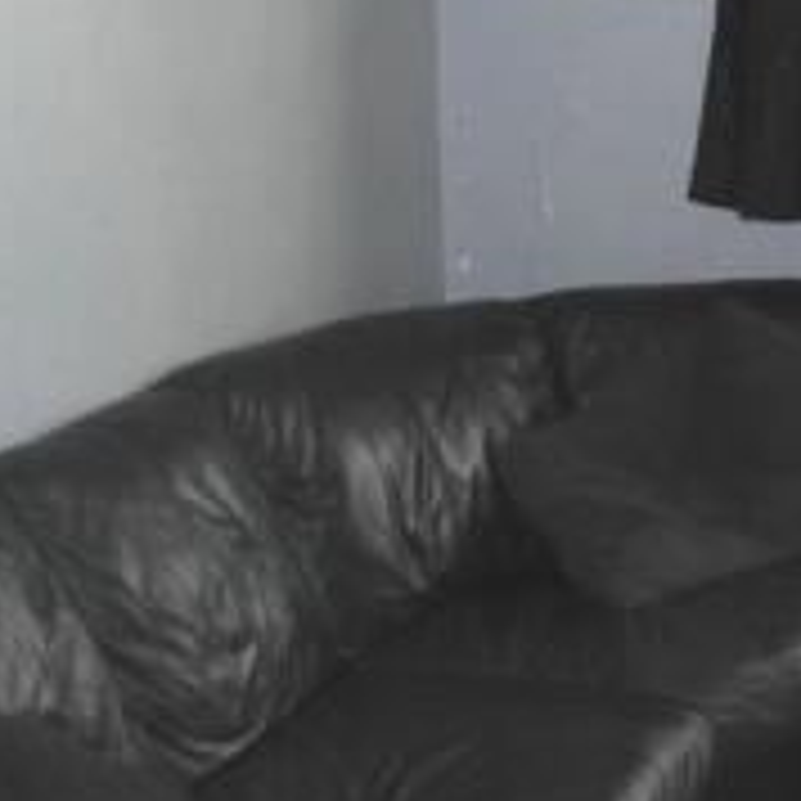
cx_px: 947
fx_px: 2461
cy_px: 295
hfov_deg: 17.7
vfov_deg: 18.5
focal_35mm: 94
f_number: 10
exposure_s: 1/40
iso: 800
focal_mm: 20
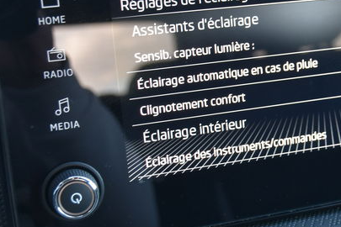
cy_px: 90
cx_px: 325
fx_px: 807
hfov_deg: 23.1
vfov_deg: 16.0
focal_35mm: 85
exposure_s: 1/60
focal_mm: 23
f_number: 4
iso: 640
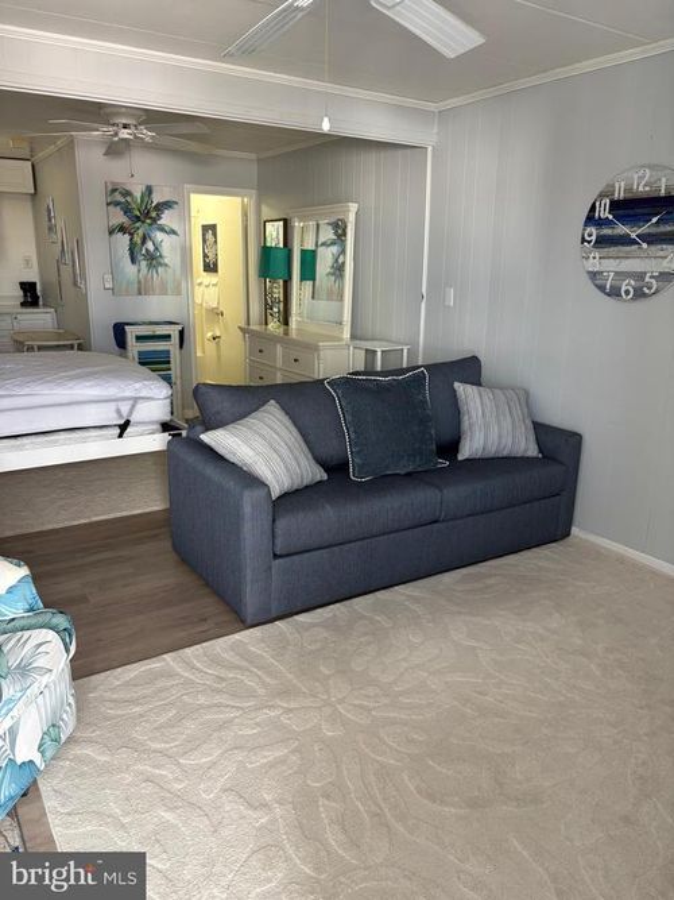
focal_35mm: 26
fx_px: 675
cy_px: 450
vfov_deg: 67.3
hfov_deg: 53.0
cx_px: 337
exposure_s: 1/60
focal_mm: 5.96
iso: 80
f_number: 1.6
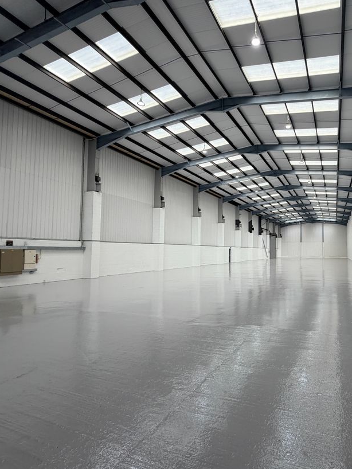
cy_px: 237
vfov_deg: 84.6
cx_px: 257
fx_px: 257
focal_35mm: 19
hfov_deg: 65.2
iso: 40
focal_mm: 2.22
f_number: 2.2
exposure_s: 1/220
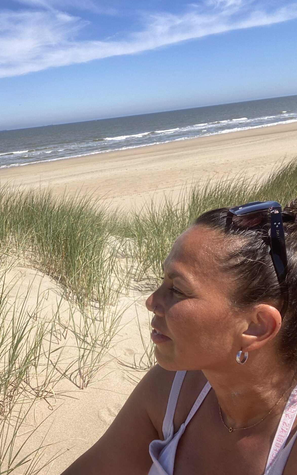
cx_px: 125
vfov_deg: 72.5
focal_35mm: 25
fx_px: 324
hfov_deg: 49.1
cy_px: 240
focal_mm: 2.71
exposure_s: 1/1018
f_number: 2.2
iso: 25
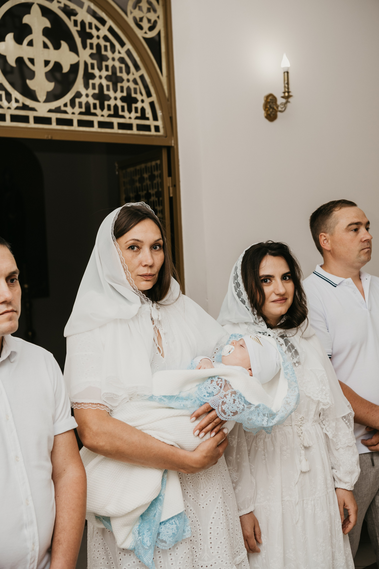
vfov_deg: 38.2
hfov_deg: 26.0
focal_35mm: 52
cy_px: 284
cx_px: 190
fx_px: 821
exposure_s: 1/160
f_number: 4.5
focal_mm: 52
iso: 200
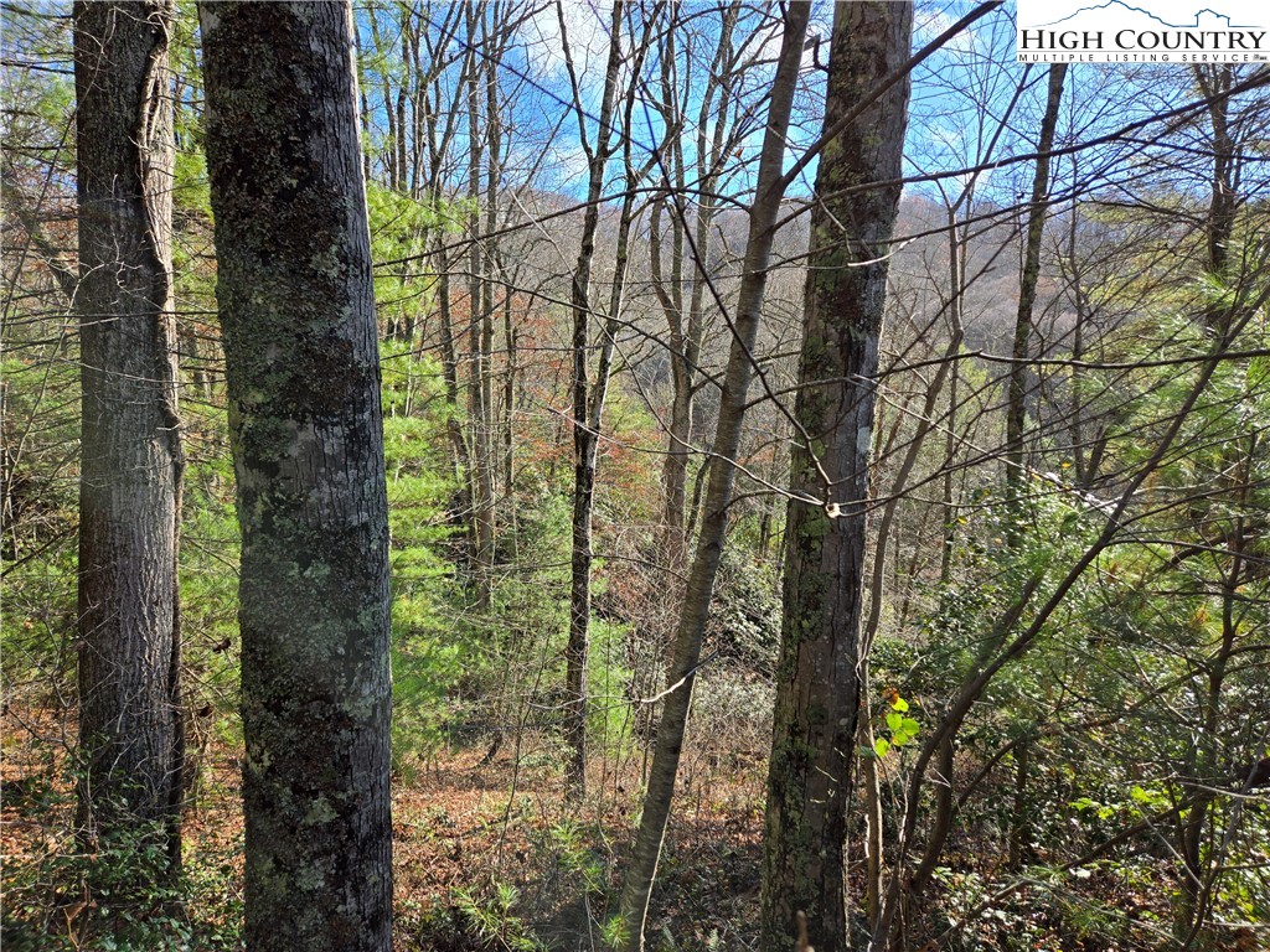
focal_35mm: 23
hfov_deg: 73.9
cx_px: 635
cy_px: 476
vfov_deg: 58.9
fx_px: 844
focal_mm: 5.4
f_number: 1.8
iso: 25
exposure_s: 1/666
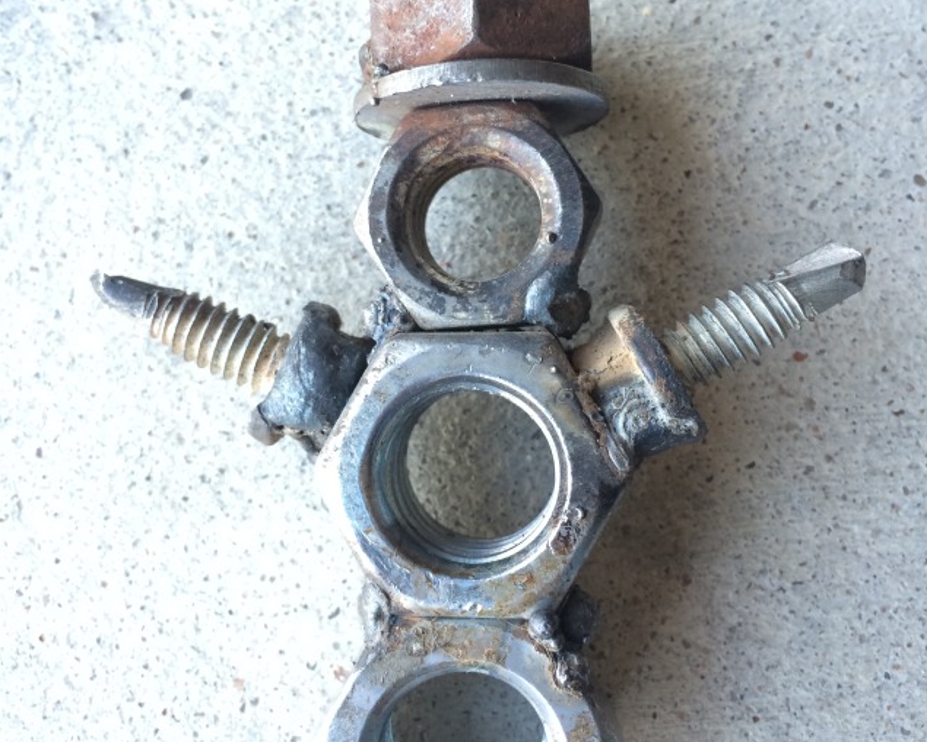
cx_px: 466
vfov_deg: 39.1
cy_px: 324
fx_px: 1043
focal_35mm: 38
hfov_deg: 47.9
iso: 32
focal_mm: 4.15
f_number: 2.2
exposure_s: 1/30
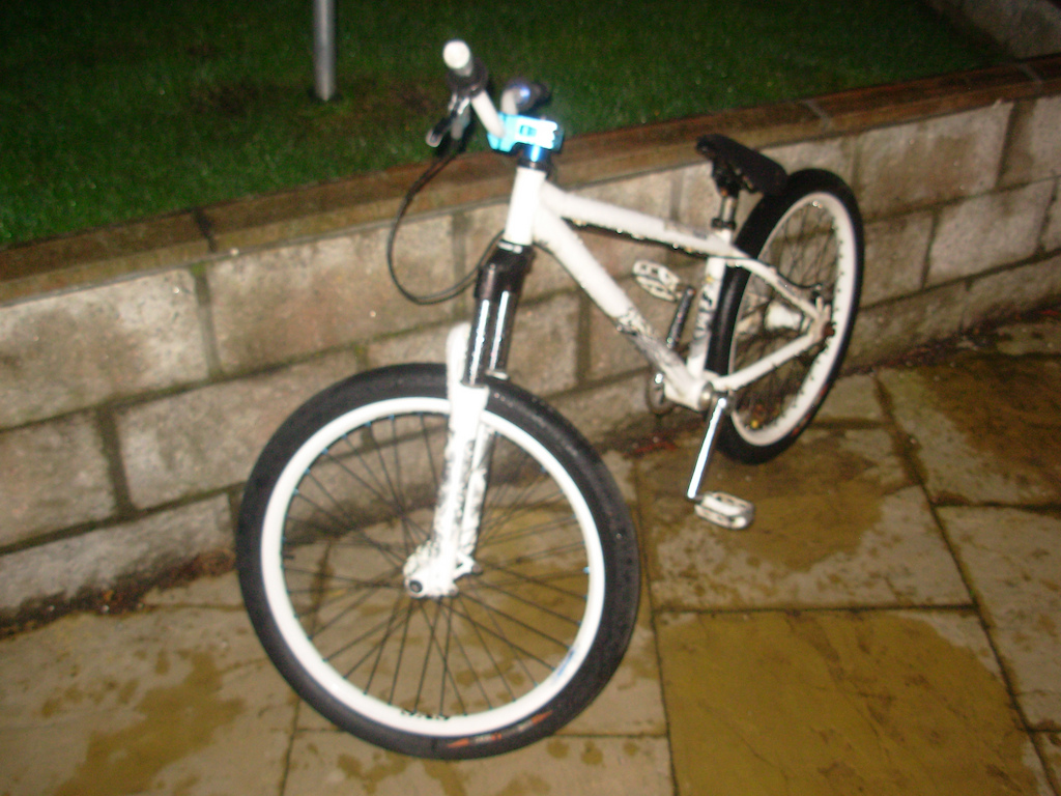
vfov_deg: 37.7
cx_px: 530
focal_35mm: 38
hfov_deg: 49.0
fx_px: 1165
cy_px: 398
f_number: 2.9
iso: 112
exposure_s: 1/71.8
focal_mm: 6.3
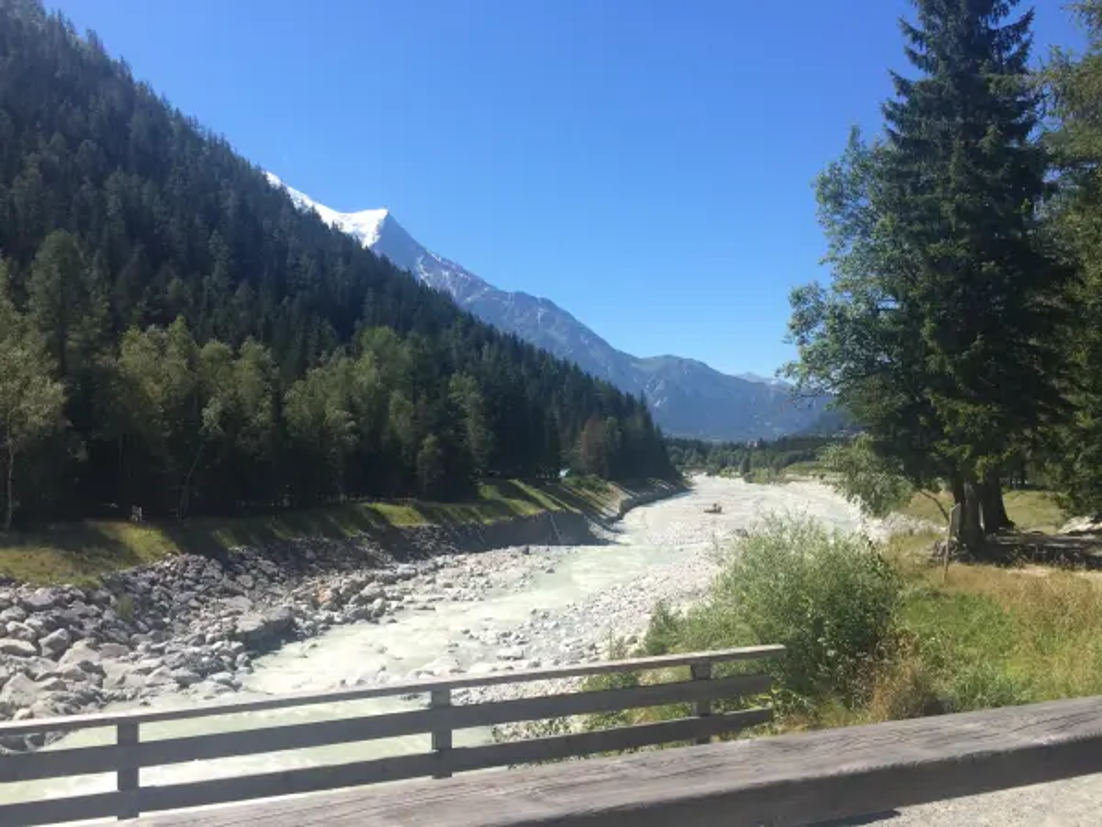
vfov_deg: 48.2
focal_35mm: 29
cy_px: 414
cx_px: 551
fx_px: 923
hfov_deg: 61.7
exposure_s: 1/1709
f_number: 2.2
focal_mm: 4.15
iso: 32
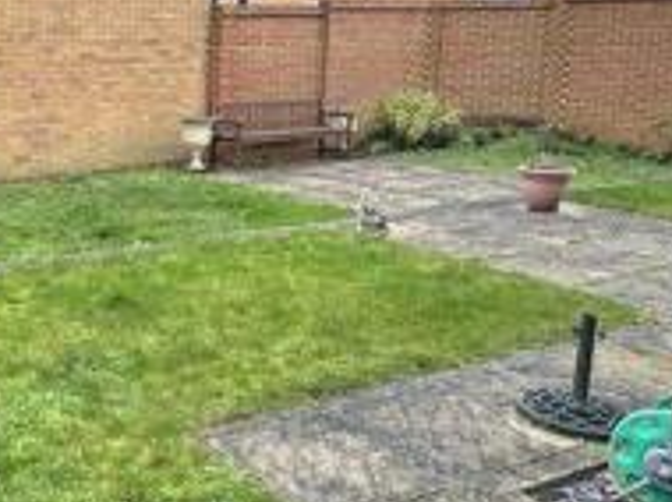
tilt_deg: -8.8
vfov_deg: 33.2
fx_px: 834
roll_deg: +1.1
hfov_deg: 37.8
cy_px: 164
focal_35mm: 43
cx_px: -37
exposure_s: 1/99
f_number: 2.2
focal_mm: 2.22
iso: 64
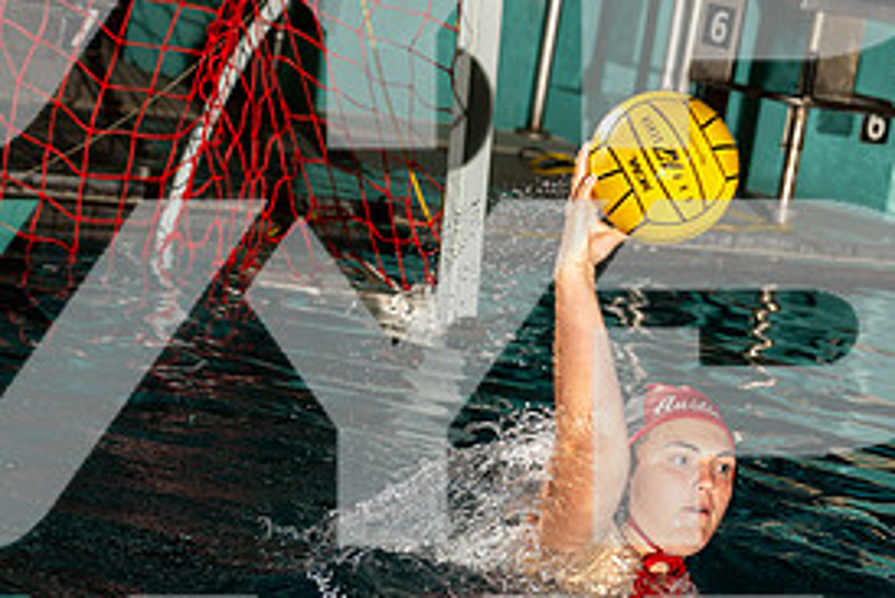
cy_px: 374
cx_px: 529
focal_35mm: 148
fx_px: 3681
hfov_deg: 13.9
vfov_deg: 9.3
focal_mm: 70
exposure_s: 1/250
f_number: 4
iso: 100
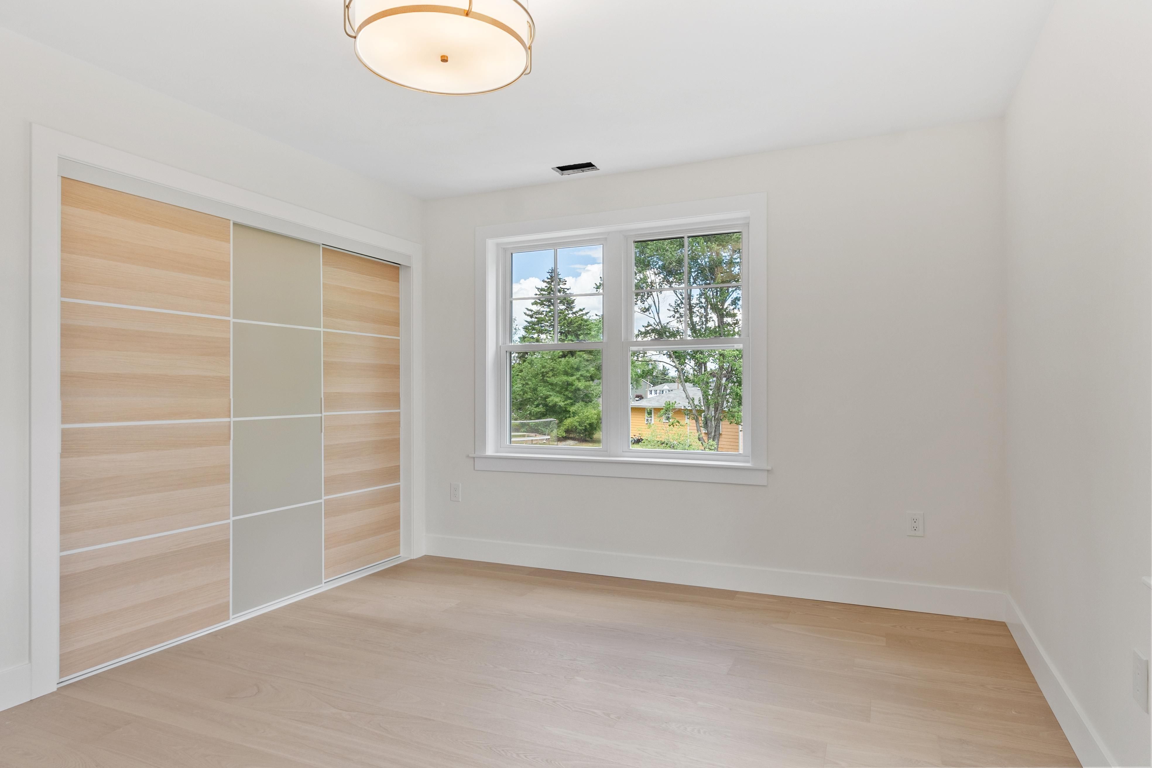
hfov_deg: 81.2
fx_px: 672
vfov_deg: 59.5
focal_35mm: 21
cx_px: 576
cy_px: 384
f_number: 8
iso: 400
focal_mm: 14
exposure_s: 1/8
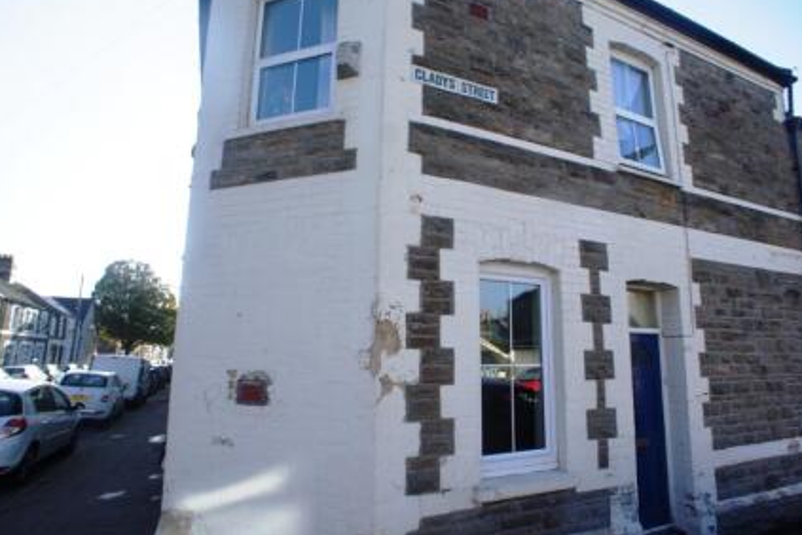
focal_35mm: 27
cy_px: 276
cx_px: 430
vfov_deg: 47.9
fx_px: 601
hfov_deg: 67.3
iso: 200
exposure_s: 1/250
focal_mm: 16
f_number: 6.3
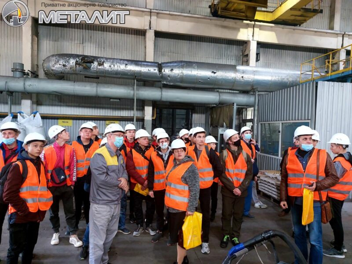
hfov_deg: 71.6
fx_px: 244
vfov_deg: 56.8
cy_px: 132
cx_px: 176
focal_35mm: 24
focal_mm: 5.23
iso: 400
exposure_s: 1/50
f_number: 1.8
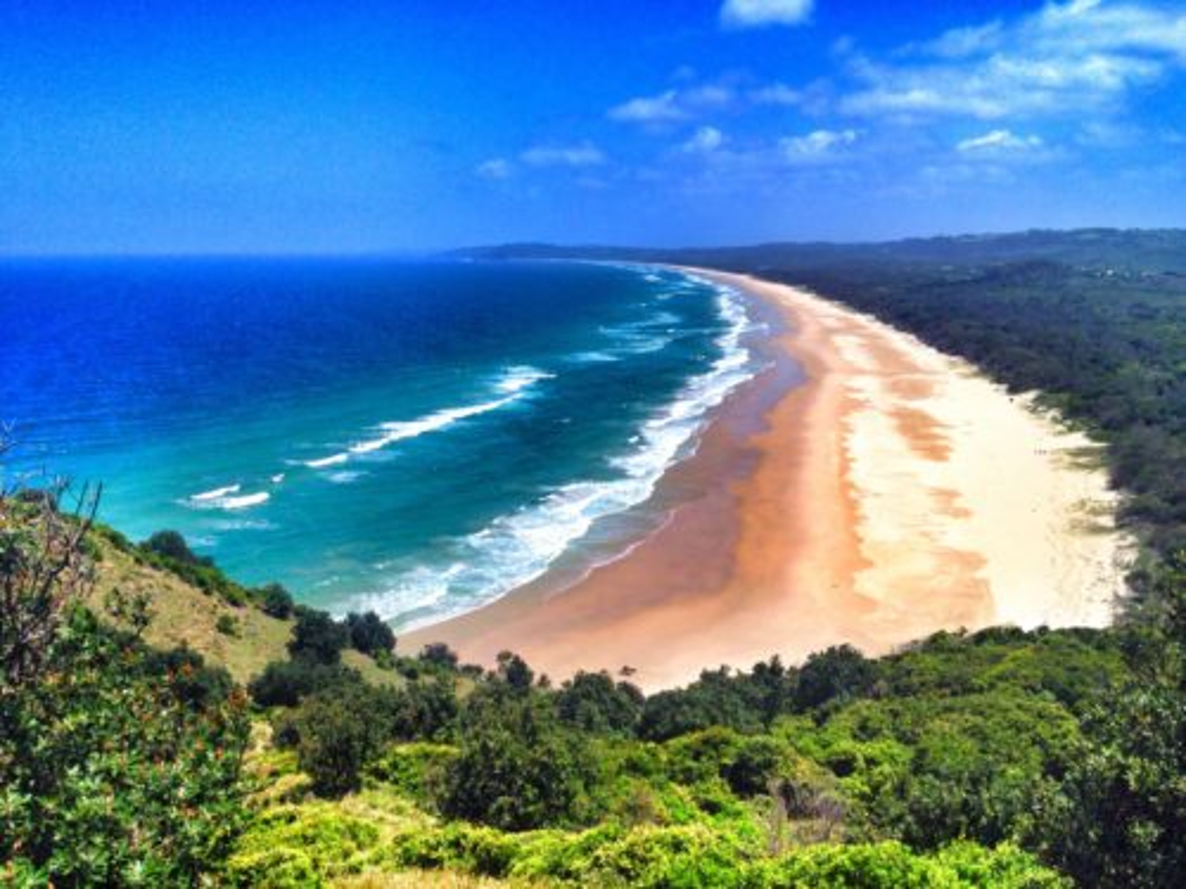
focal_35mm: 35
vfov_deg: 40.7
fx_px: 1199
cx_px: 593
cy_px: 444
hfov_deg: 52.6
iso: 50
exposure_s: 1/3067
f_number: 2.4
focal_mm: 4.28
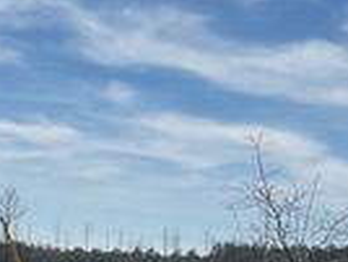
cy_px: 250
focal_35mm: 93
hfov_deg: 19.1
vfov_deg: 15.7
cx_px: -131
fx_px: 937
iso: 16
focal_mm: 3
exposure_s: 1/4065
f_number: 1.8
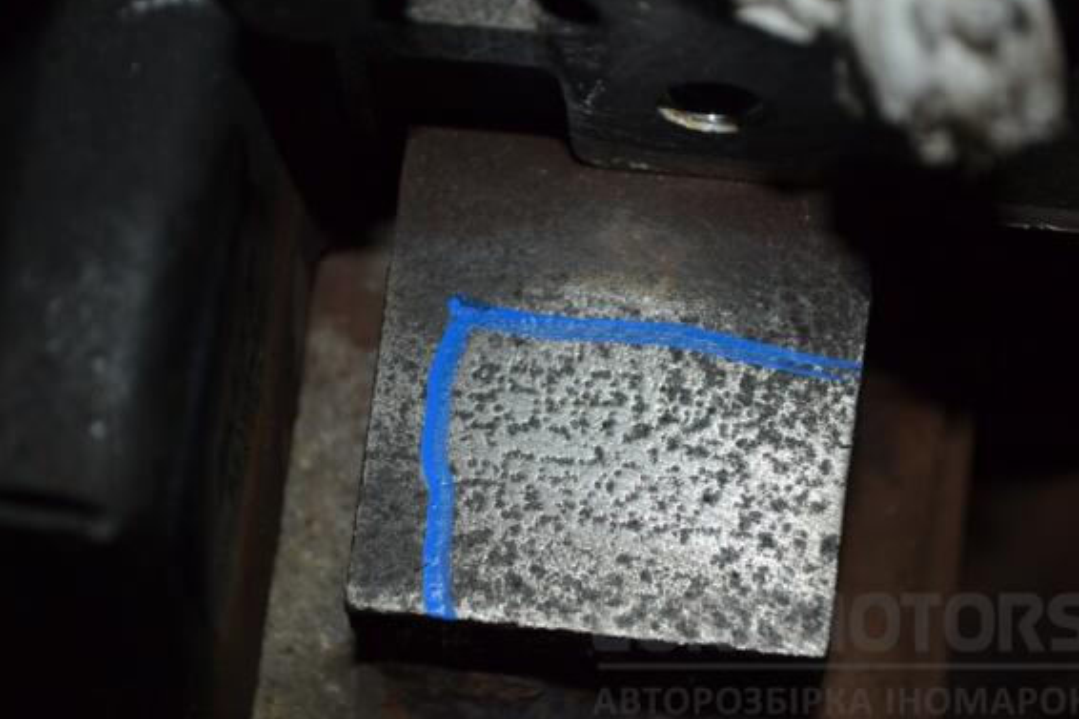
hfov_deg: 23.2
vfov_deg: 15.6
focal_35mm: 88
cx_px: 557
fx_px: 2623
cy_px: 368
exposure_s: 1/60
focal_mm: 55
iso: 320
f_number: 5.6
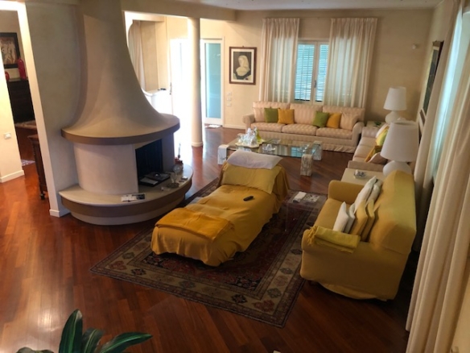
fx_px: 380
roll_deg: +0.5
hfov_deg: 63.4
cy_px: 176
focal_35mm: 28
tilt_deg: -20.4
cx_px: 235
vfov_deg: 49.7
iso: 100
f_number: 1.8
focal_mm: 4
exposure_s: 1/11
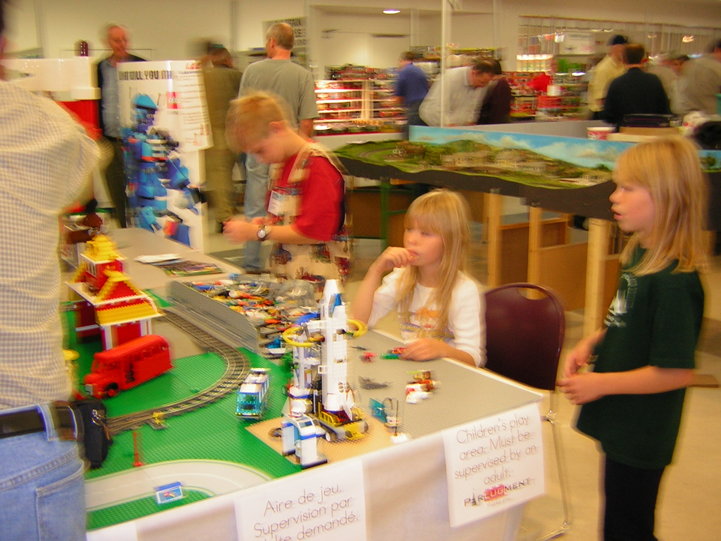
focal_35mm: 40
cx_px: 360
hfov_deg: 46.8
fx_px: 833
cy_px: 270
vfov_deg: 36.0
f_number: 2.7
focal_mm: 5.2
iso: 52
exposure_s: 1/5.7
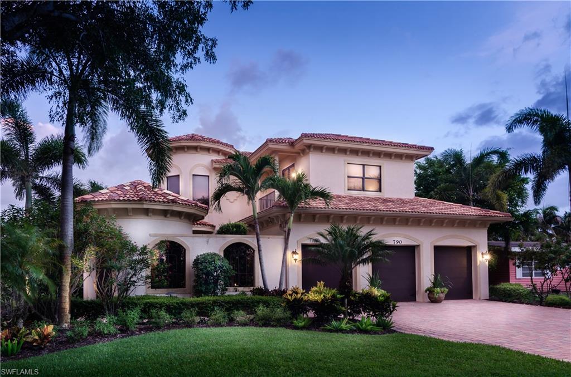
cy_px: 188
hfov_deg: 73.9
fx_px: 380
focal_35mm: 24
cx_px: 286
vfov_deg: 52.9
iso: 200
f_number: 10
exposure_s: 1/3
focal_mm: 16
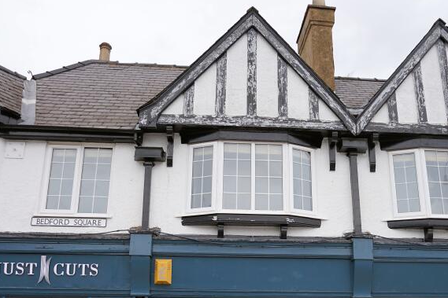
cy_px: 222
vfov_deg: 36.0
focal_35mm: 36
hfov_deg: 52.9
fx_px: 448
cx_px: 261
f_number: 2.8
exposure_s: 1/400
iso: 100
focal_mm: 20
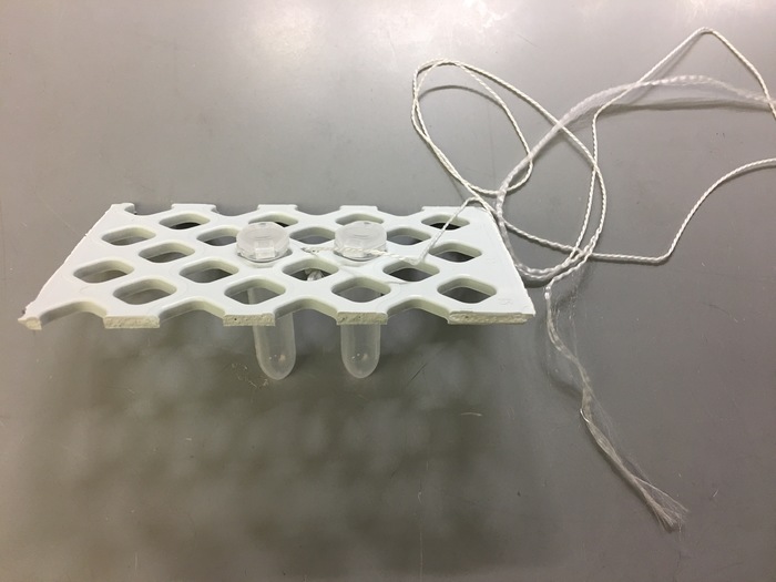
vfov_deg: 48.2
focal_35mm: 29
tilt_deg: -72.0
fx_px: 650
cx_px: 388
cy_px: 291
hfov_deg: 61.7
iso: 40
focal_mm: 4.15
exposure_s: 1/30
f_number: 2.2
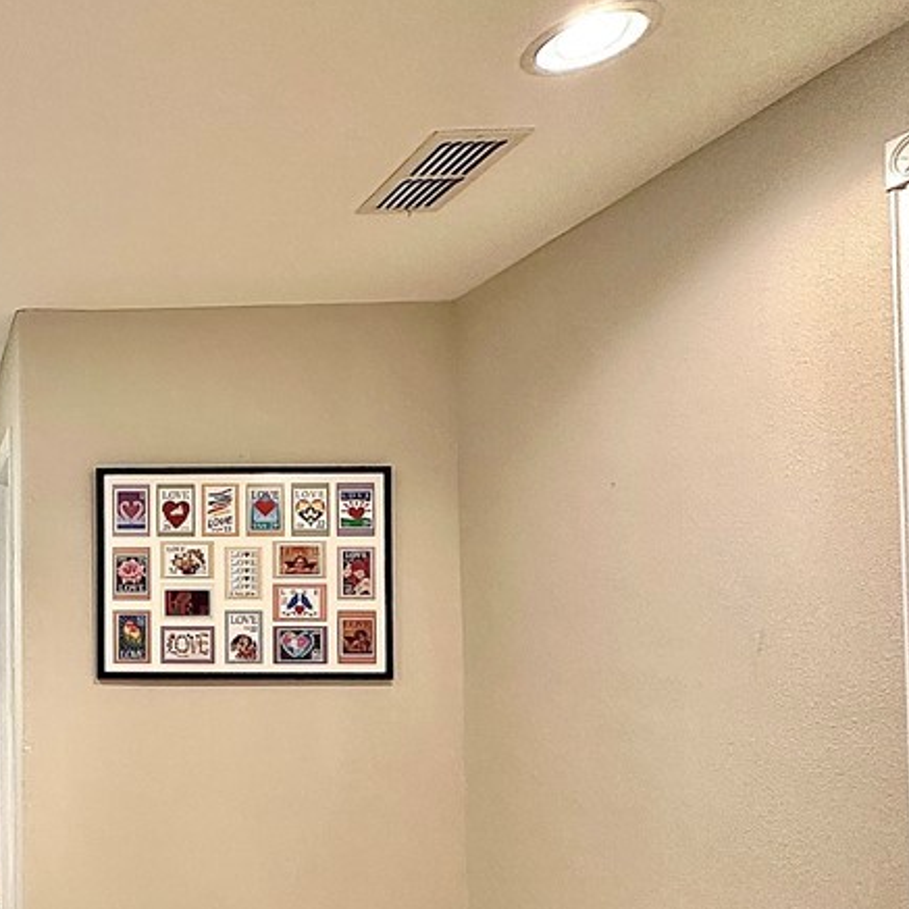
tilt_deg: +1.8
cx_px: -98
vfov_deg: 54.7
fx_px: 862
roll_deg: -0.4
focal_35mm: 29
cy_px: 591
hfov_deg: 43.0
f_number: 2.2
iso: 250
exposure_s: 1/60
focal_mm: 2.22
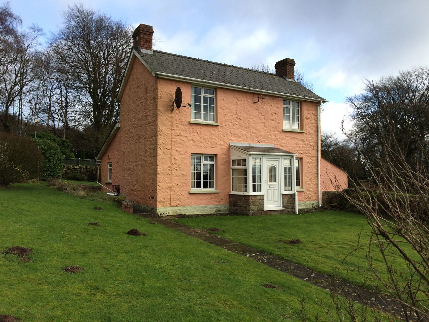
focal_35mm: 29
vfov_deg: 48.2
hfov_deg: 61.7
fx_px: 359
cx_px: 214
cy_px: 161
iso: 32
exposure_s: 1/1244
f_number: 2.2
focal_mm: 4.15
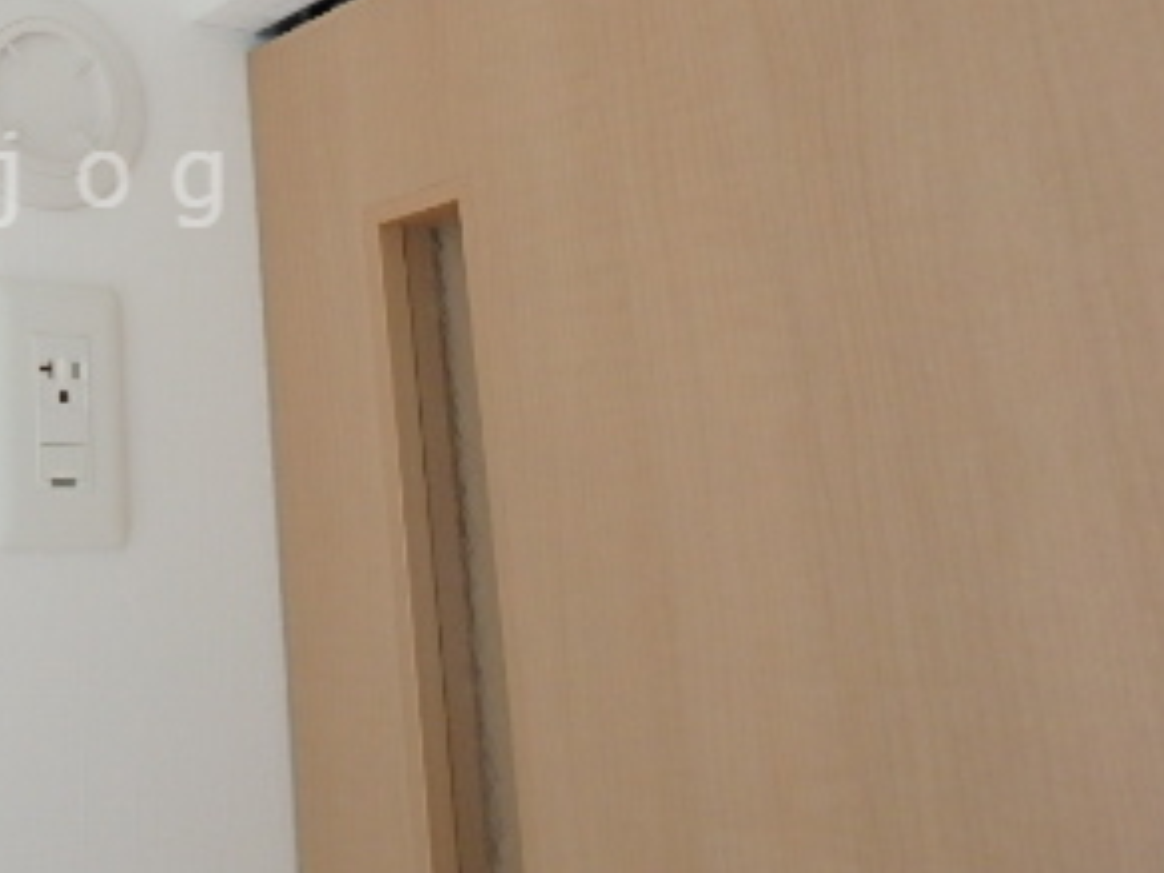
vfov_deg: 30.8
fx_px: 1547
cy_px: 179
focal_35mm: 46
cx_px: -28
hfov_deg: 36.6
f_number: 3.5
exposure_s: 1/50
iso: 200
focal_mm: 3.7
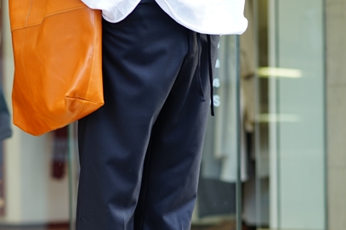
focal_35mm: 108
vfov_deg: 12.6
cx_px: 134
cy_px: 187
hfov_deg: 18.9
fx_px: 1038
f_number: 1.8
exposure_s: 1/100
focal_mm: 55
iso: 100
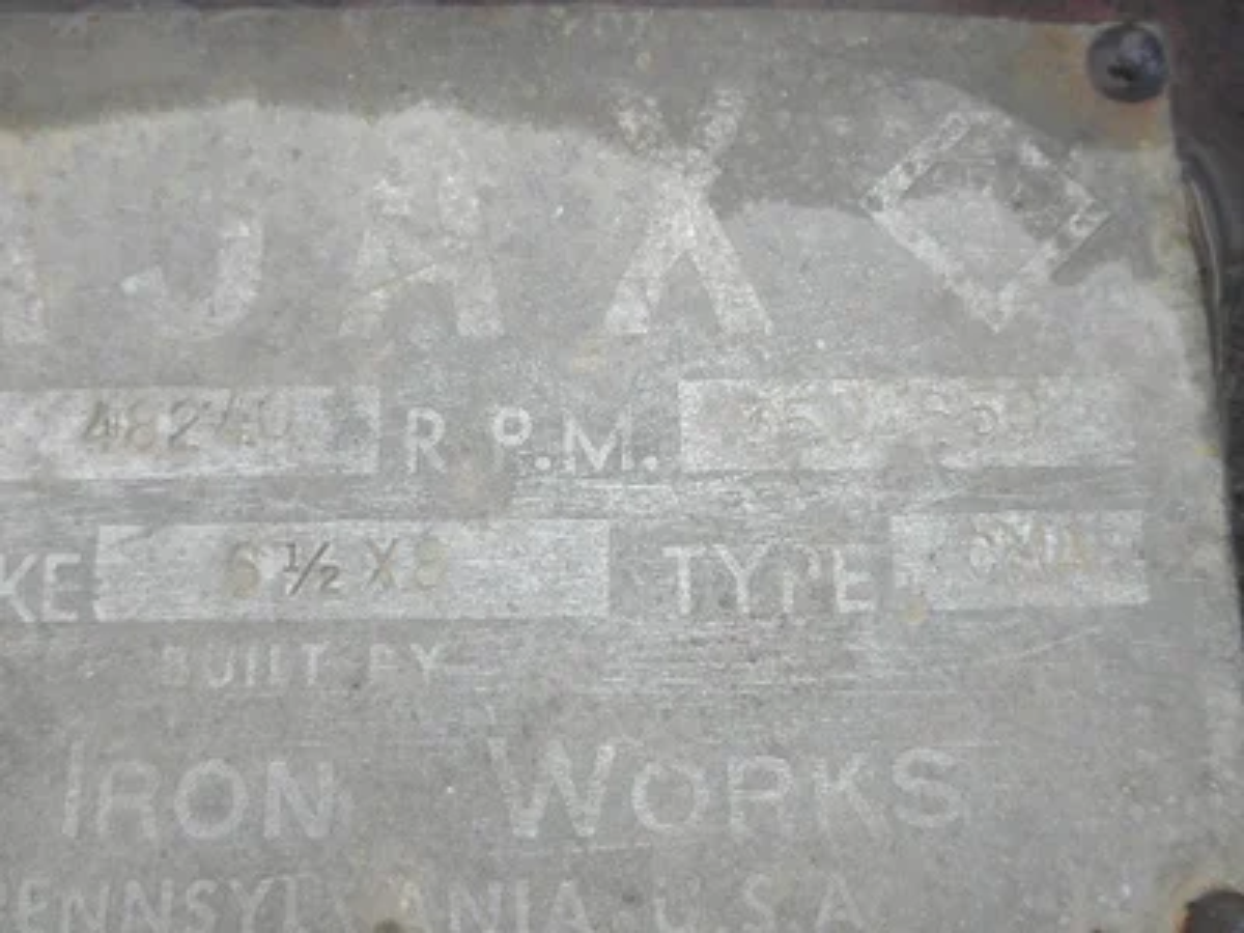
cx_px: 622
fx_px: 1006
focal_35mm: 28
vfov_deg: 49.7
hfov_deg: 63.4
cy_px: 466
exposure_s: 1/160
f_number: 3
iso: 64
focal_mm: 5
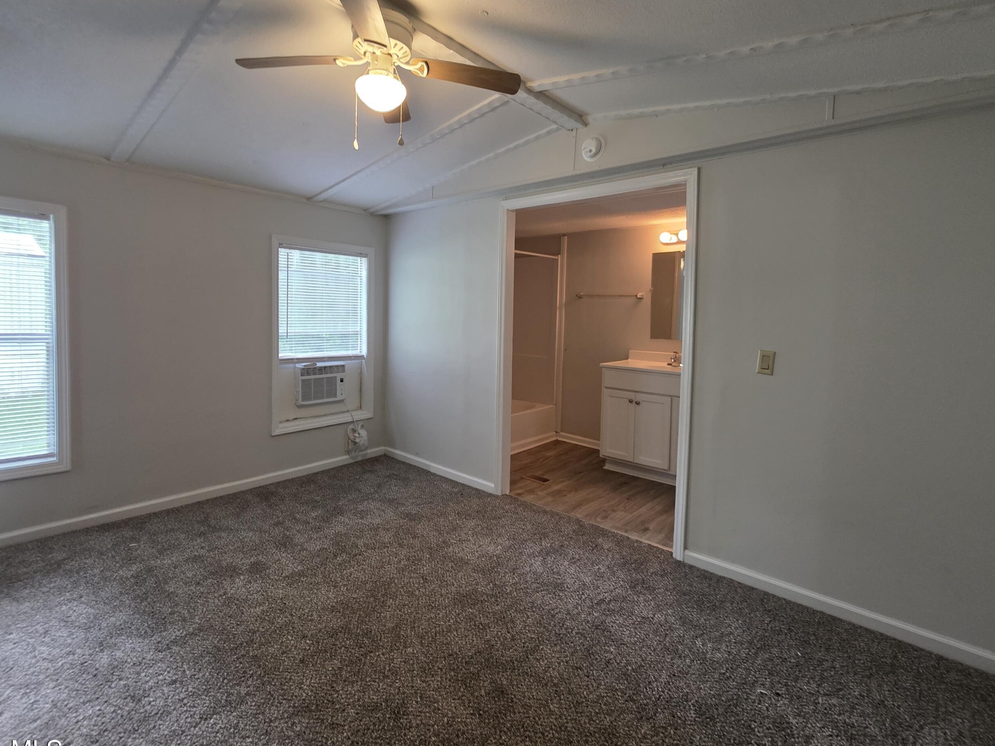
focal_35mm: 16
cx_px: 479
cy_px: 333
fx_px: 460
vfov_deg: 77.8
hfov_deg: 94.5
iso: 250
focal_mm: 2.2
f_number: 1.9
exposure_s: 1/60
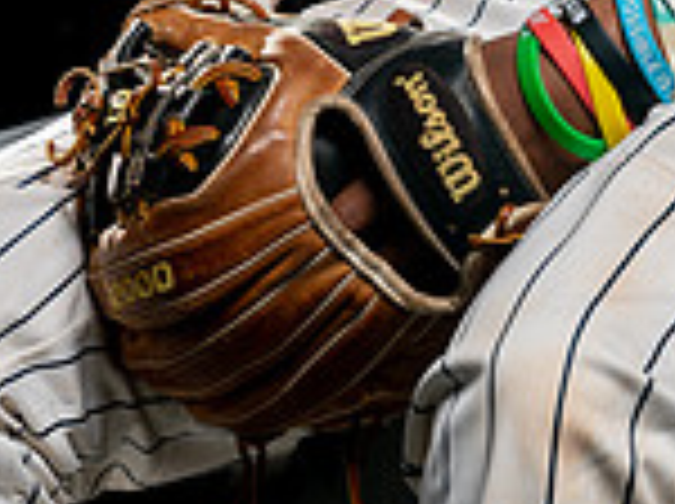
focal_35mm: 162
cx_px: 513
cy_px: -468
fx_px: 3154
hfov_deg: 12.2
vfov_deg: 8.7
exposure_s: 1/200
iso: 160
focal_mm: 56
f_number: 5.6
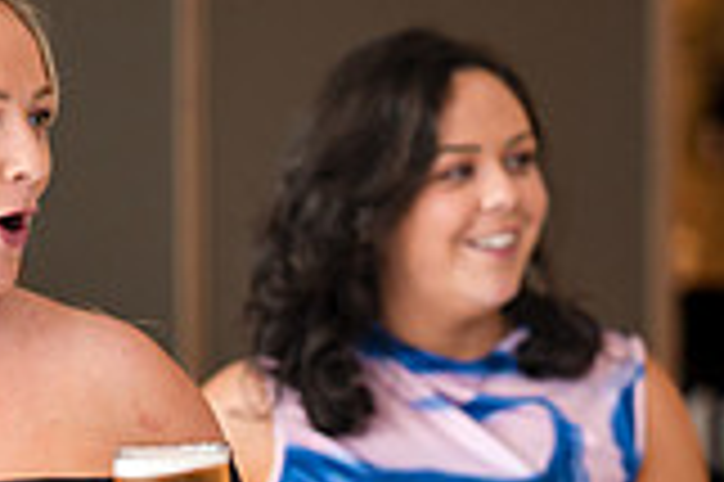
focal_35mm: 307
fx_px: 6168
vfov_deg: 4.5
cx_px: 202
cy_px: 394
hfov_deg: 6.7
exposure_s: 1/500
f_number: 1.6
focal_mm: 85
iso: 1000
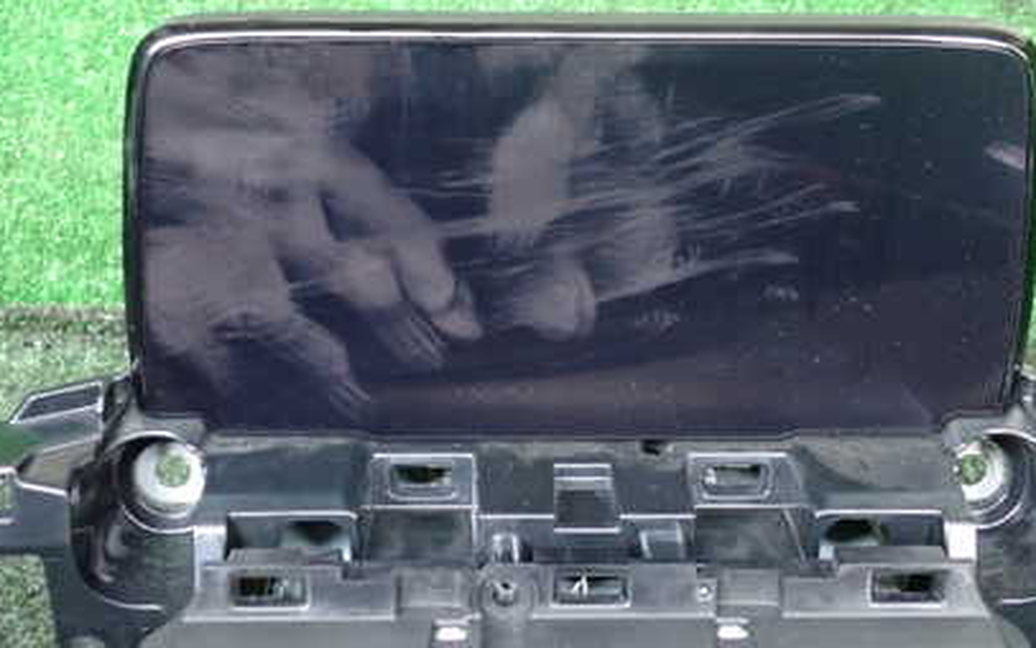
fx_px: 1327
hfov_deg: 42.6
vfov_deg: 27.4
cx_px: 544
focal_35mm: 47
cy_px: 324
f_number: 2.3
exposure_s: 1/30
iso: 800
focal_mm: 5.4
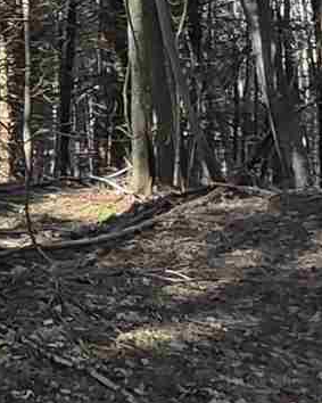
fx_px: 1311
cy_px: -6
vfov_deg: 17.1
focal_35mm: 110
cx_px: -339
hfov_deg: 12.3
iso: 125
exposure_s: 1/120
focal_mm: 1.74
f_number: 2.2
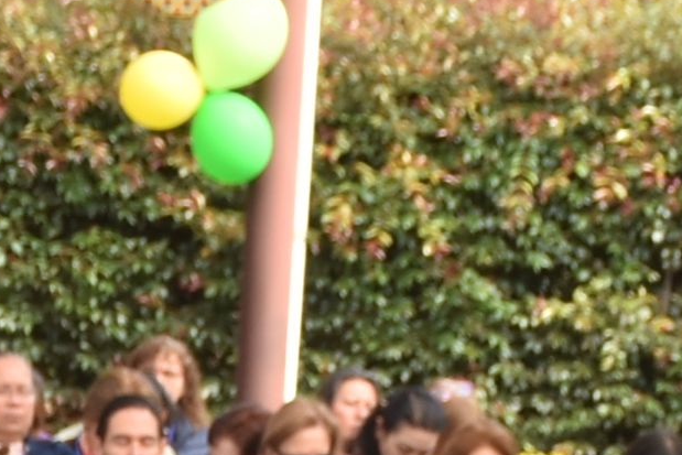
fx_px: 9296
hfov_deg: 4.2
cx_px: -41
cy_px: 1409
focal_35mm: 491
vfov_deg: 2.8
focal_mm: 45
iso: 125
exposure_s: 1/80
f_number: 7.1
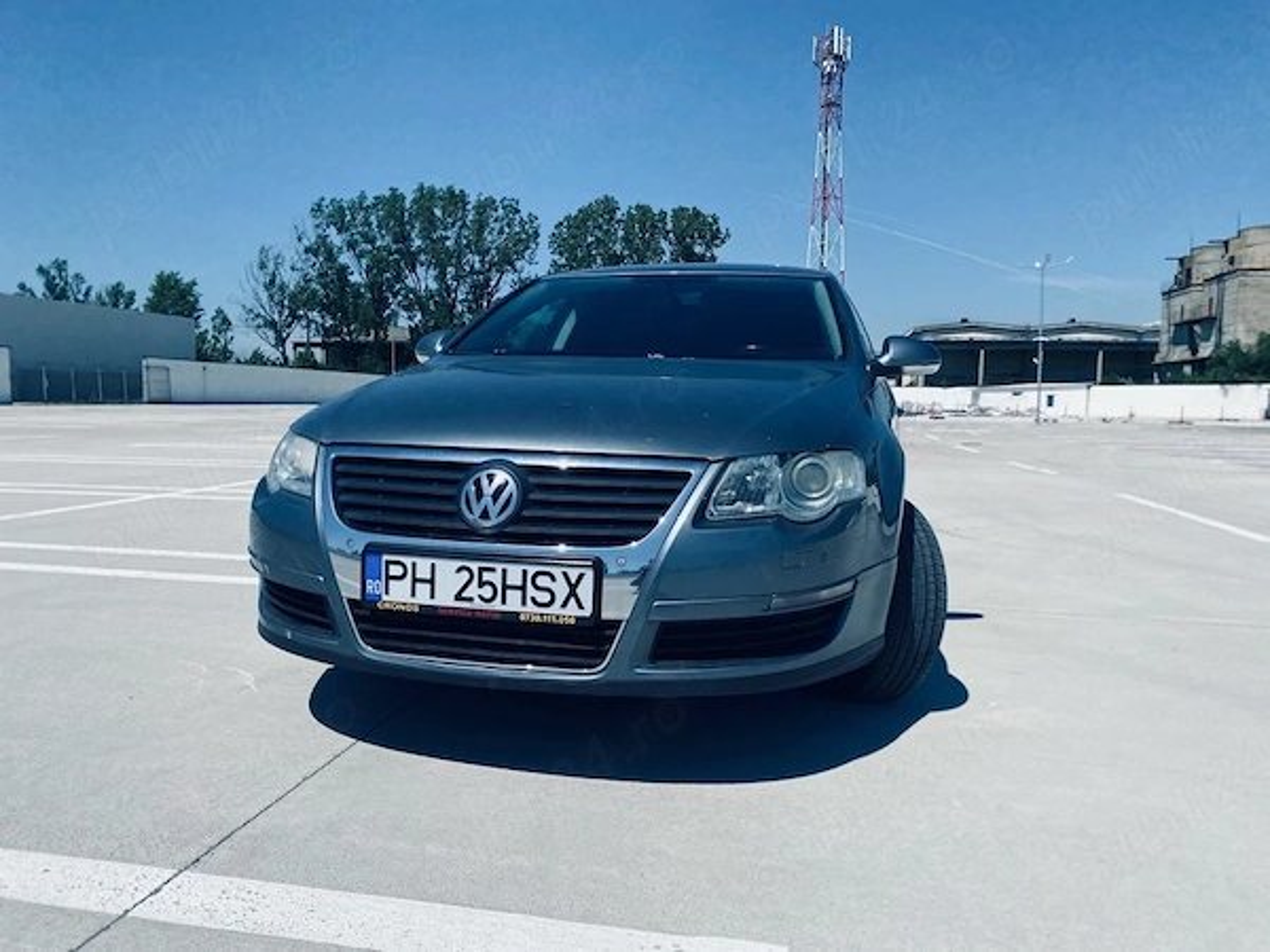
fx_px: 954
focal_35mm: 26
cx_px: 635
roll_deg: -2.5
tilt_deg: -3.9
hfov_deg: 67.3
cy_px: 476
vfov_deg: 53.1
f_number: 1.8
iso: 32
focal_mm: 4.25
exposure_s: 1/4808
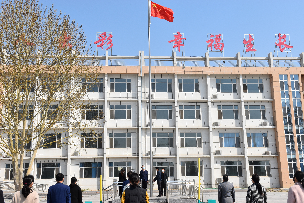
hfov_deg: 49.6
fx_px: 329
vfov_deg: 34.2
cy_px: 102
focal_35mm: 39
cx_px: 152
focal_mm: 26
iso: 200
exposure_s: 1/400
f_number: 10
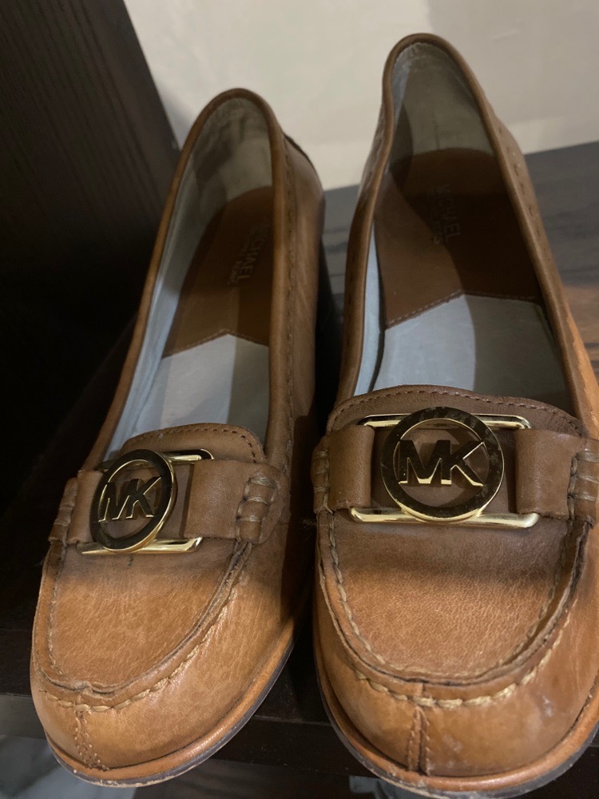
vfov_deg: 67.3
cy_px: 400
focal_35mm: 26
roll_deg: +19.8
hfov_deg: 53.1
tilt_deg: -36.9
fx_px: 600
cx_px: 300
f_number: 1.8
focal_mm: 4.25
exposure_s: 1/25
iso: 800
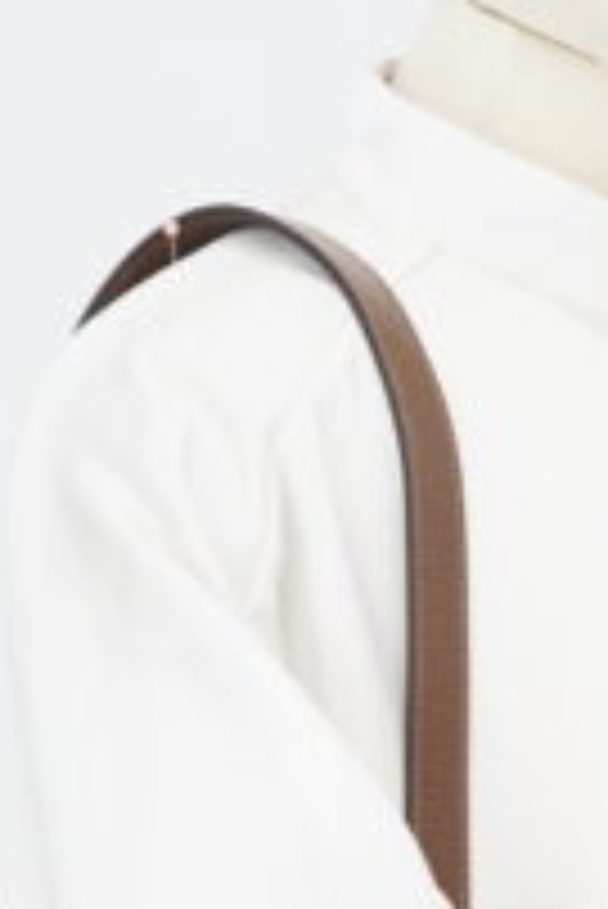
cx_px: 615
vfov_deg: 7.9
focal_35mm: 253
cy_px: 1624
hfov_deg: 5.4
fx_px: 6398
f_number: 6.3
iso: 640
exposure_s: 1/6
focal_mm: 50
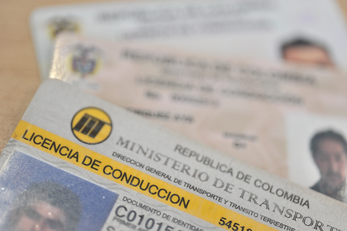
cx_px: 174
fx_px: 578
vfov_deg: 22.6
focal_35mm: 60
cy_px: 116
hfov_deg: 33.4
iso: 1000
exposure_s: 1/125
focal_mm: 60
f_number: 3.5
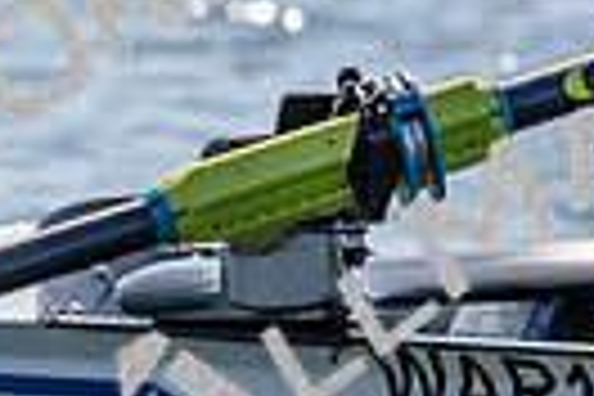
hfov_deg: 2.3
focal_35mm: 881
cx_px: 1030
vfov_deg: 1.6
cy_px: -169
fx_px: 14535
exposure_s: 1/2000
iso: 250
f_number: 5.6
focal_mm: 200
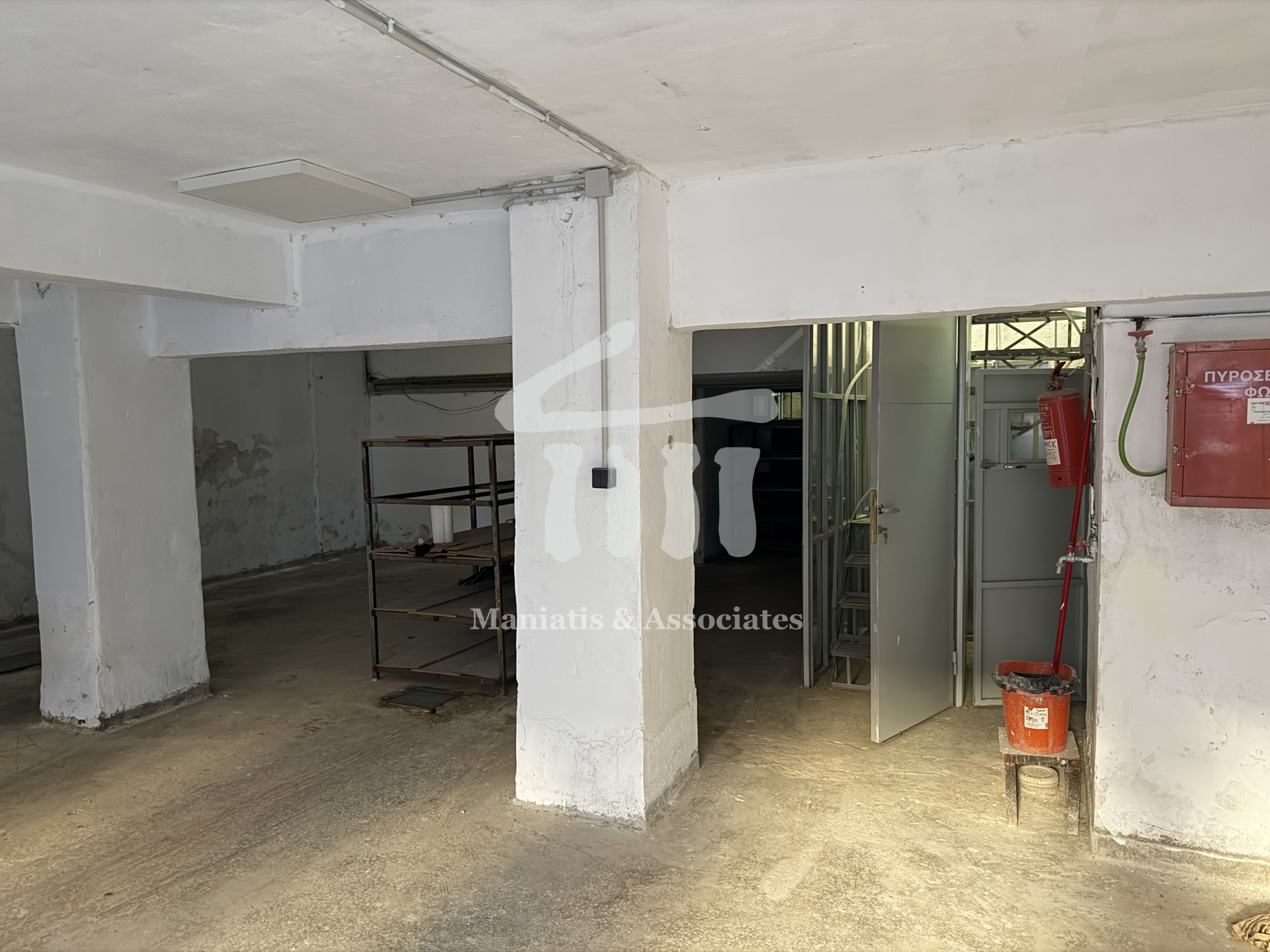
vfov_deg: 56.8
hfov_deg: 71.6
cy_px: 476
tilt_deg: +0.3
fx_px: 881
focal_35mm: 24
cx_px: 635
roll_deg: +1.8
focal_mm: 6.76
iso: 800
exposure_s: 1/54
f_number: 1.78
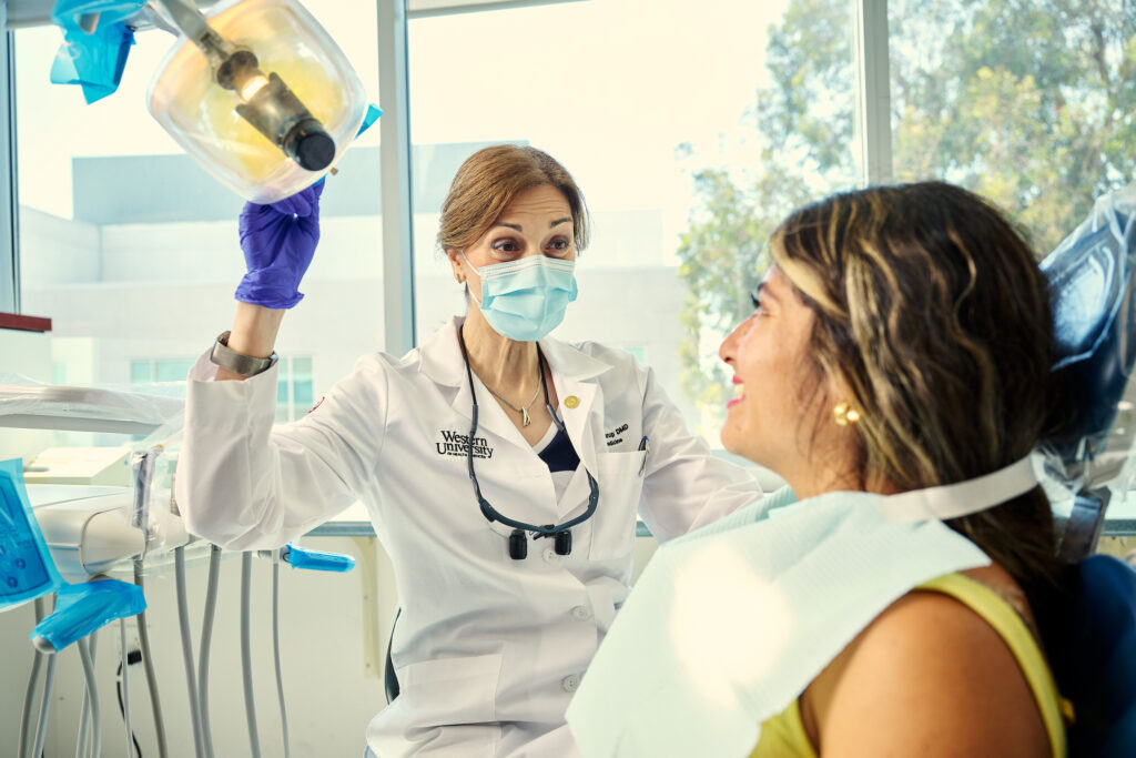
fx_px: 1026
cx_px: 568
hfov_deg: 58.0
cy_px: 379
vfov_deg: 40.5
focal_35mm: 32
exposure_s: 1/200
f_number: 4
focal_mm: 32.5
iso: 250
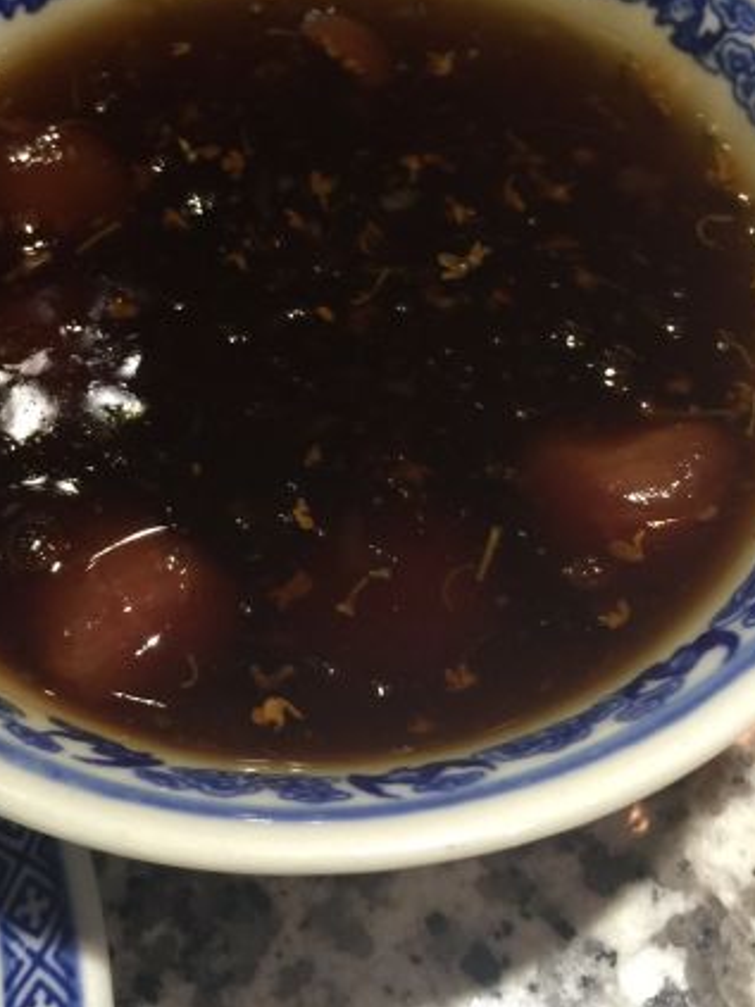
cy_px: 436
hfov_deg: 30.2
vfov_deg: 39.6
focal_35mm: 48
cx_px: 308
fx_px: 1397
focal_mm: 4.15
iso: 50
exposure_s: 1/17
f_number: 2.2
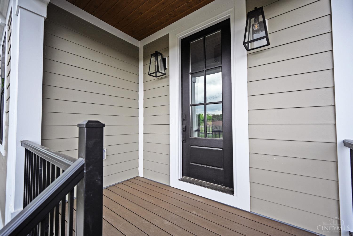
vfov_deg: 77.3
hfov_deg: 100.4
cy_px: 118
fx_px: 147
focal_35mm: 15
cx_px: 176
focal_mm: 15
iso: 200
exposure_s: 1/250
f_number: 4.5
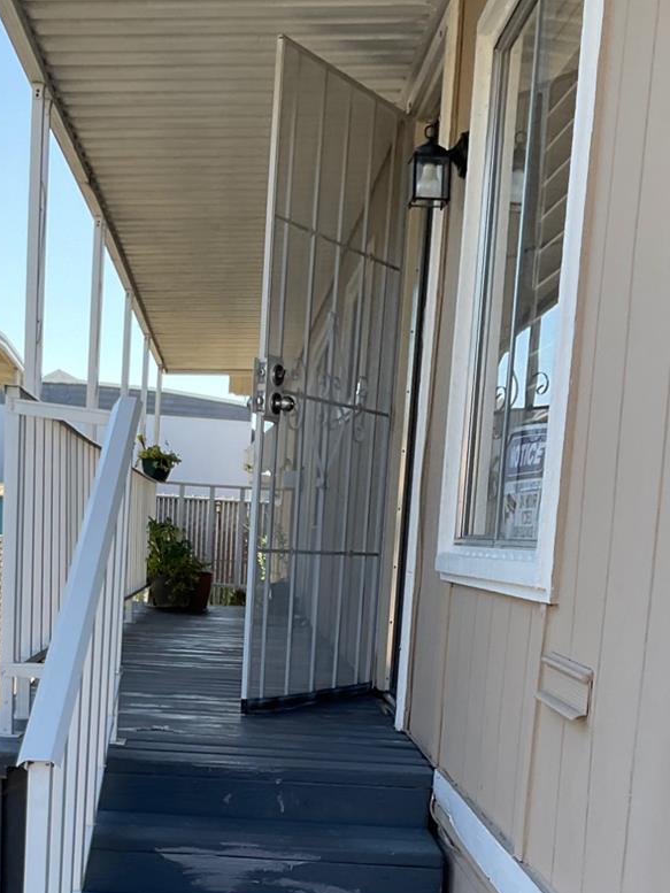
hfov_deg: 26.1
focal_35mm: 56
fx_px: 1445
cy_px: 769
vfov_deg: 32.9
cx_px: 268
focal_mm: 3
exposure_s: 1/372
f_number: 1.8
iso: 16
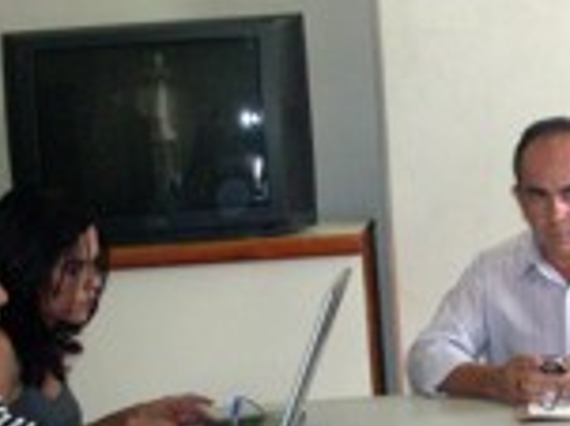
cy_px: 394
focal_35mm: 126
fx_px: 2073
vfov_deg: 11.7
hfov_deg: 14.9
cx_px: 759
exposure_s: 1/45
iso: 100
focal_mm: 6.3
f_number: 2.8
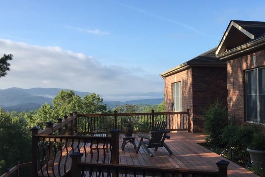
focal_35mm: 44
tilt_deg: +1.4
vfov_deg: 30.5
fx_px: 324
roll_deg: -1.0
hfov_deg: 43.9
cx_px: 177
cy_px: 91
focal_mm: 4.15
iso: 32
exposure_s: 1/775
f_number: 2.2
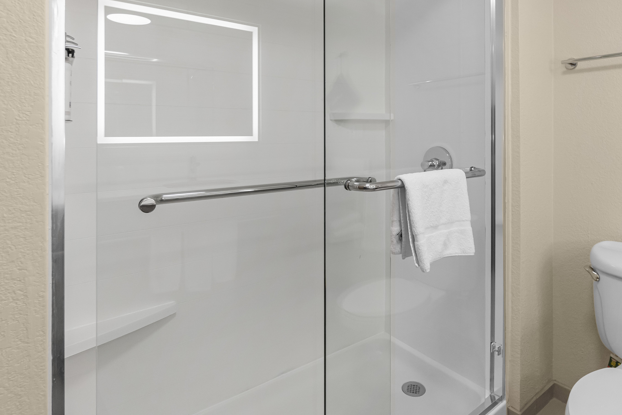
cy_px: 178
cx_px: 351
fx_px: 346
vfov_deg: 61.7
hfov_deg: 83.6
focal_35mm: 20
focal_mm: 10
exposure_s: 1/160
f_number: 4
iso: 400
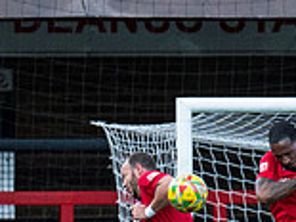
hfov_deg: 1.1
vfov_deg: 0.8
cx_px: 287
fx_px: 15363
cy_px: 356
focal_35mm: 1798
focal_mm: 200
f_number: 4
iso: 500
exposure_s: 1/2000
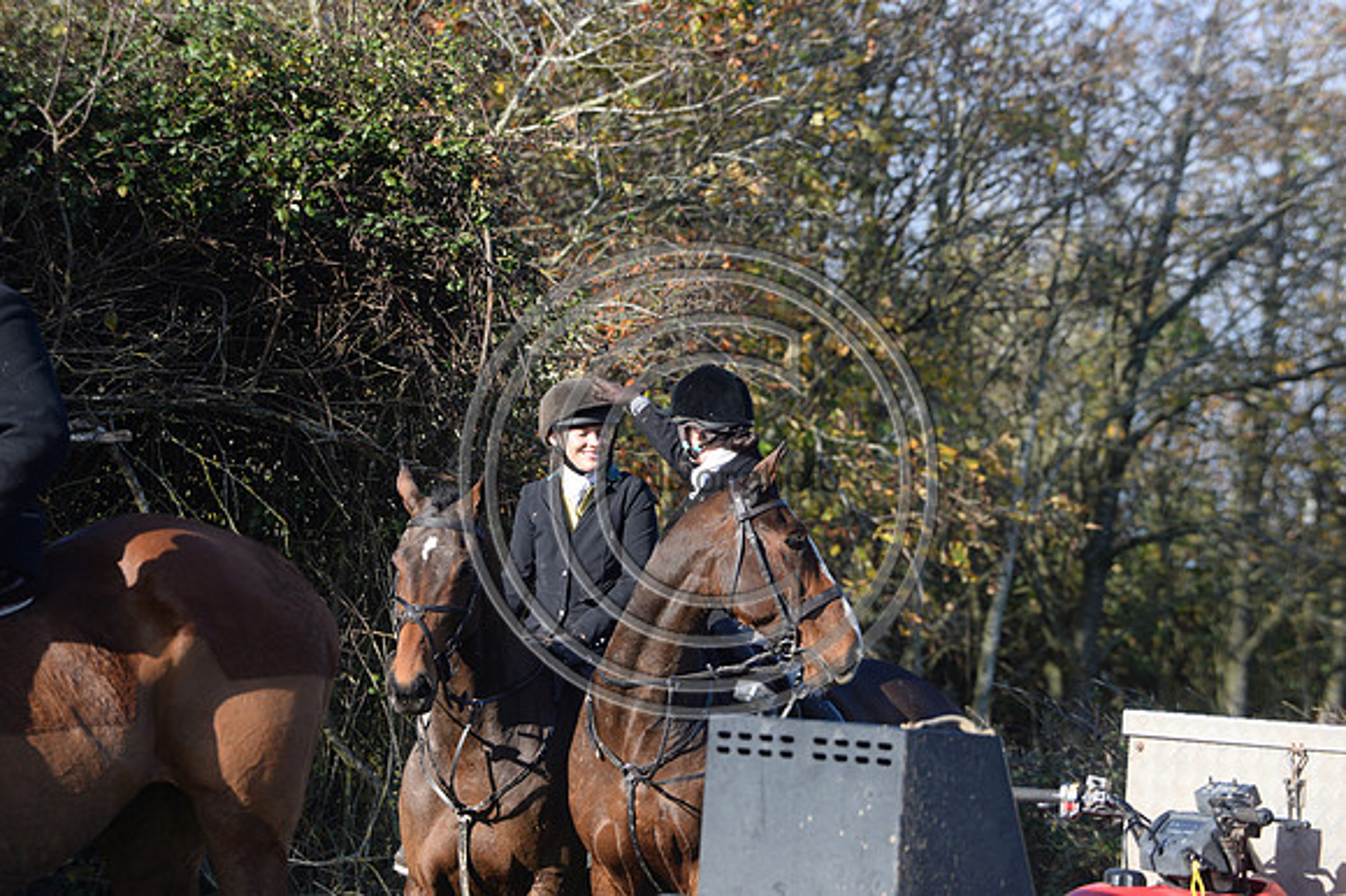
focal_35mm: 200
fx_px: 7473
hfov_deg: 10.3
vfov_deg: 6.9
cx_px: 673
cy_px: 448
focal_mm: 200
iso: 800
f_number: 6.3
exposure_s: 1/1000
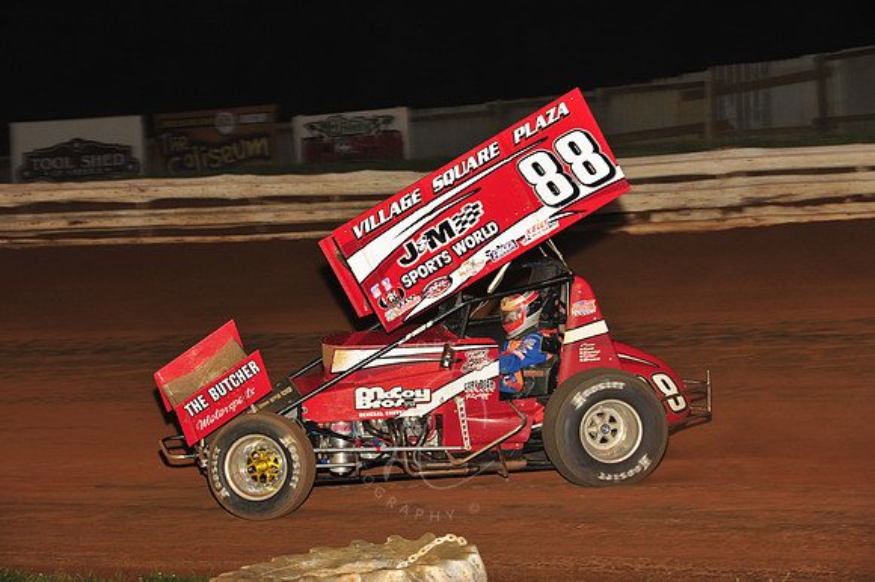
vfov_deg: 13.0
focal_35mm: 105
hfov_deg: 19.5
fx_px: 2551
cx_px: 438
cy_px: 291
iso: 800
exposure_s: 1/320
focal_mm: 105
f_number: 6.3
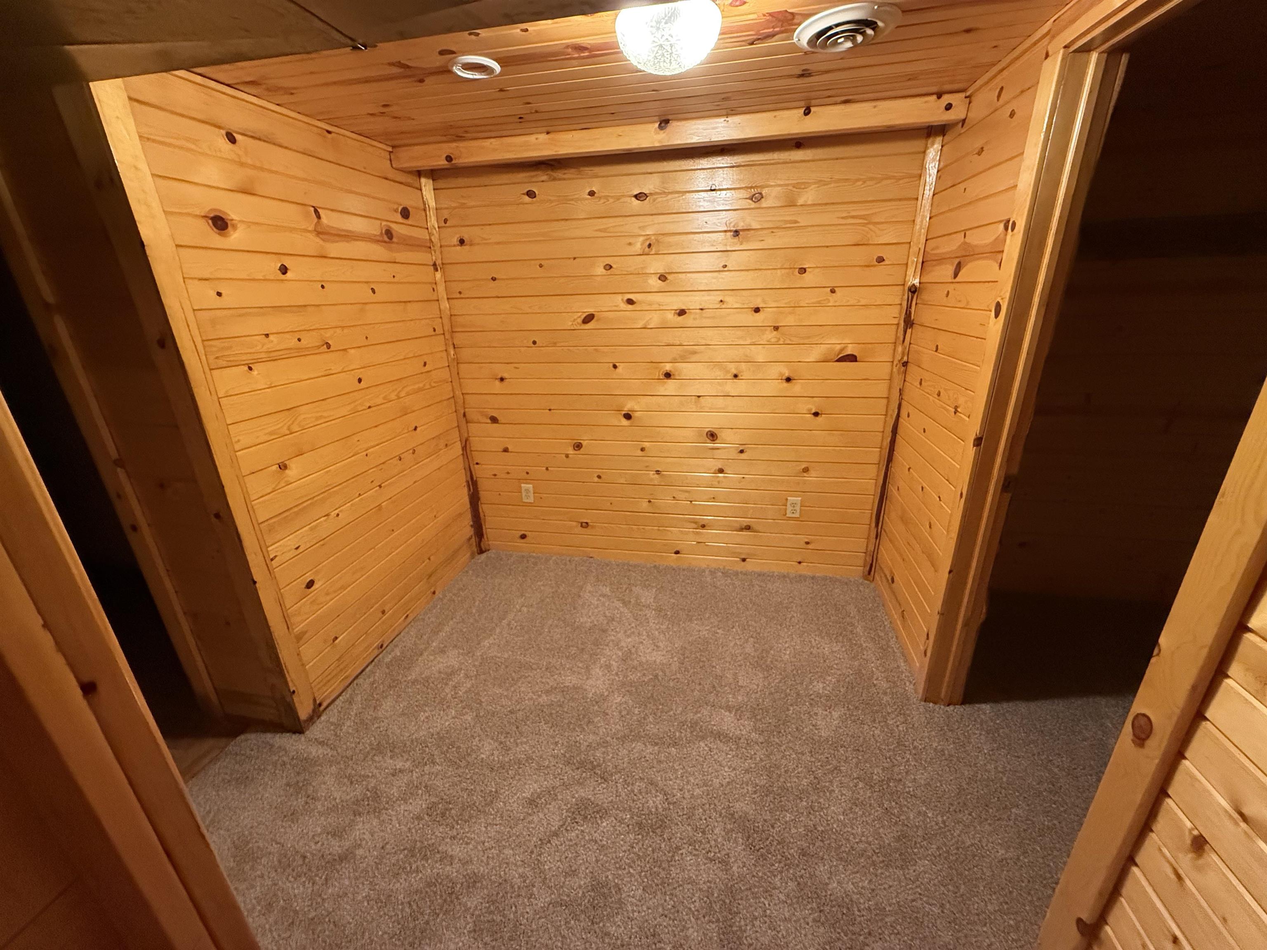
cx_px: 634
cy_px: 475
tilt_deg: -20.8
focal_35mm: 14
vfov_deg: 85.7
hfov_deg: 102.1
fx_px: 512
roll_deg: +1.9
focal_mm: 2.22
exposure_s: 1/60
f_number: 2.2
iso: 500
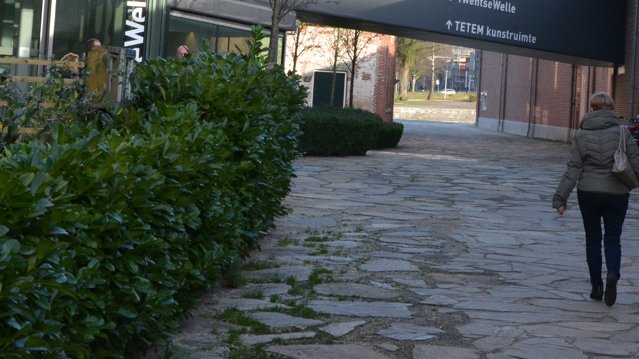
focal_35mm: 99
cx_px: 432
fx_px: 1677
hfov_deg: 21.5
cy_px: -26
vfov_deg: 12.1
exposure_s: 1/400
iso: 800
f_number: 10
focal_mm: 32
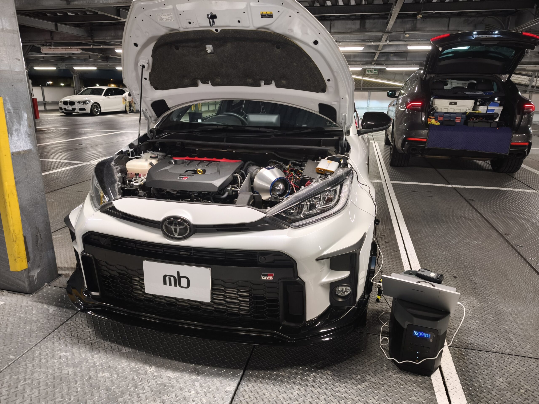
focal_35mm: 23
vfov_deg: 58.9
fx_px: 358
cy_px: 202
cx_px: 270
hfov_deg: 73.9
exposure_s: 1/50.1
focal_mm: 6.57
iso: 800
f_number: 1.6
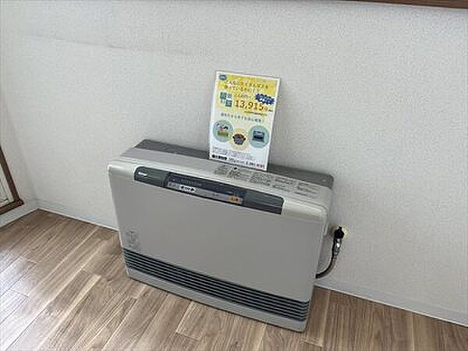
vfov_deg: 53.1
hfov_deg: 67.3
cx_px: 234
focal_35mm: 26
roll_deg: +1.1
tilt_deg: -34.4
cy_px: 176
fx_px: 352
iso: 50
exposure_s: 1/122
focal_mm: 5.1
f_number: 1.6
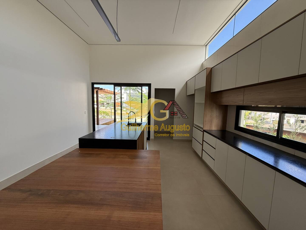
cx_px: 153
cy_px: 115
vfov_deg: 85.7
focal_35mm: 14
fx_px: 124
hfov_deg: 102.1
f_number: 2.2
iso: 64
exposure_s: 1/210
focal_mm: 2.22
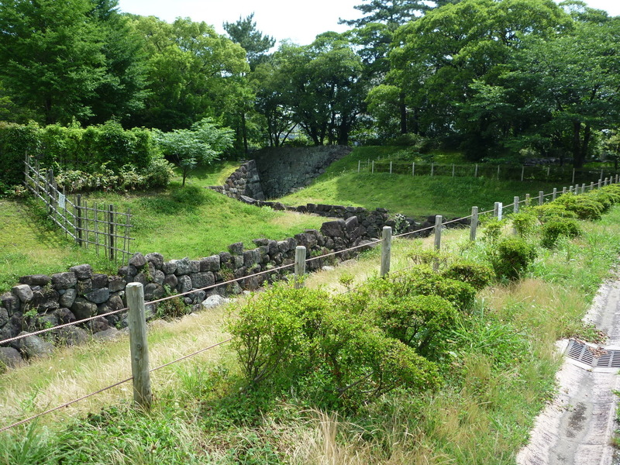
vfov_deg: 49.7
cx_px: 310
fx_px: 502
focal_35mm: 28
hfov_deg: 63.4
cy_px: 232
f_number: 3.3
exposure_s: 1/400
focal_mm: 4.9
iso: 80
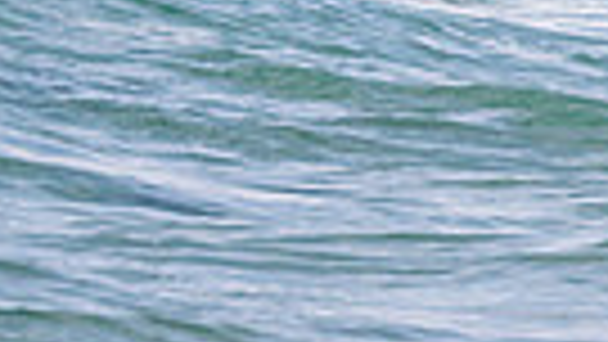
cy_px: -263
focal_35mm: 2251
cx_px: 36
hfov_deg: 1.0
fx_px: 36297
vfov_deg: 0.5
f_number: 5.6
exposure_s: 1/1250
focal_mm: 500
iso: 450
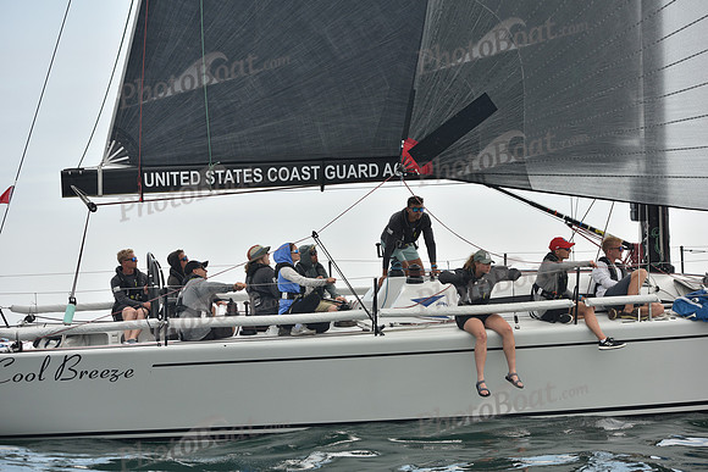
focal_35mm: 92
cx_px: 354
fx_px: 1810
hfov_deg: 22.1
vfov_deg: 14.9
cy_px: 236
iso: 250
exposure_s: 1/640
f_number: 5
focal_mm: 92
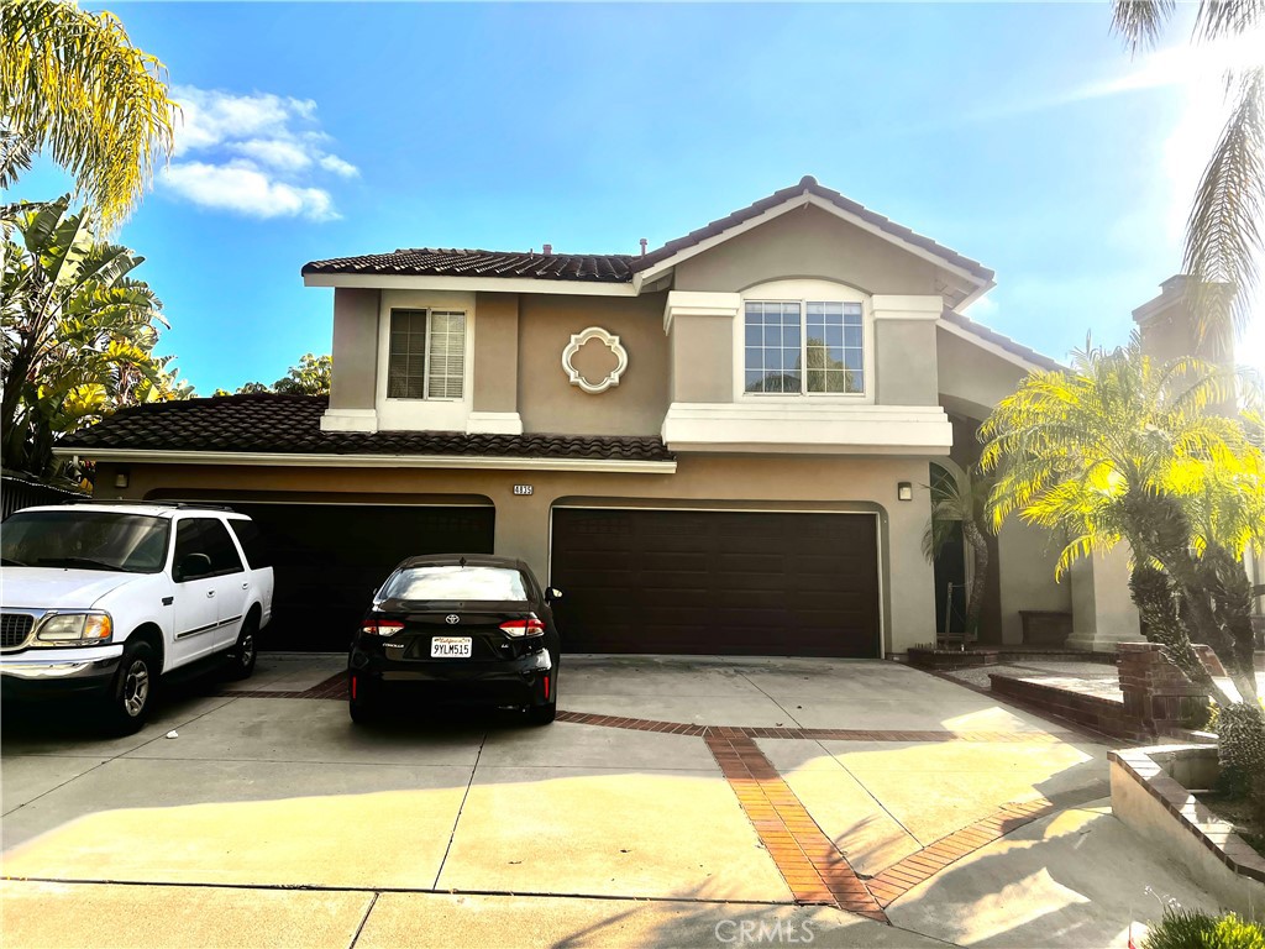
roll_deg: -2.2
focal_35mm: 26
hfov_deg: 67.3
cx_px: 632
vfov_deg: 53.1
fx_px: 950
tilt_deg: +6.7
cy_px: 474
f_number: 1.5
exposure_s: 1/3704
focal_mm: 5.7
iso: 50
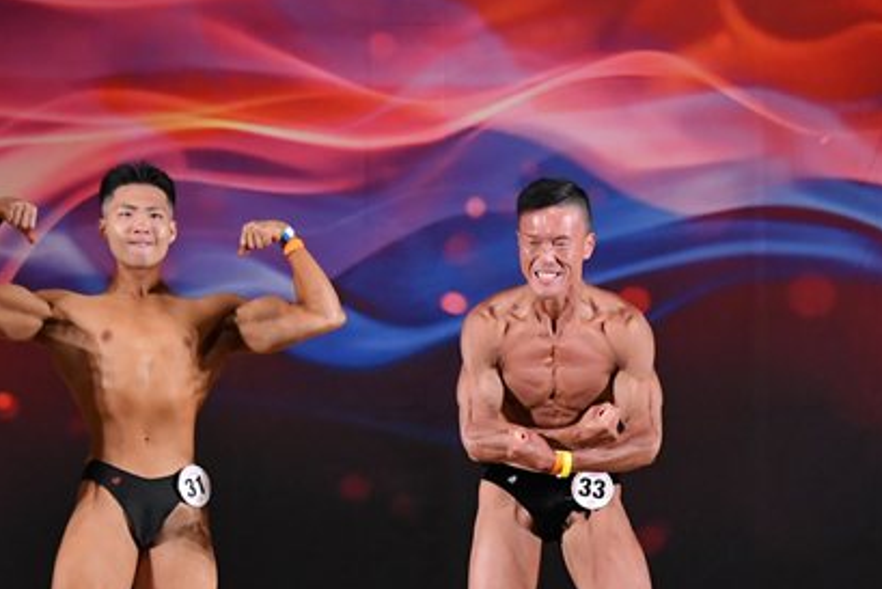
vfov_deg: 4.3
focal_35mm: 318
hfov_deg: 6.5
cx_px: 659
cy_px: 462
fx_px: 7793
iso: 3200
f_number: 5.6
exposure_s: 1/400
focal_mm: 112
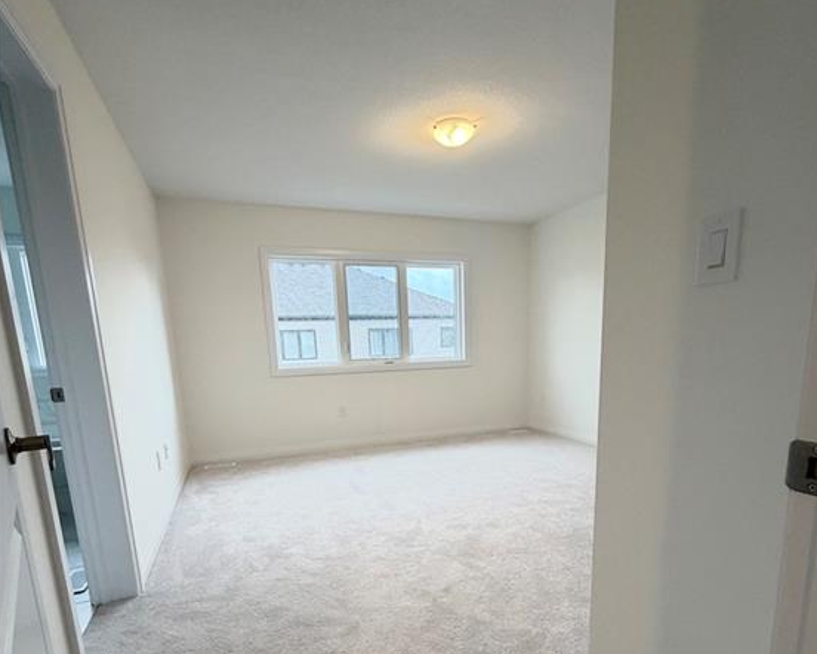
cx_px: 420
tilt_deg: -10.7
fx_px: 460
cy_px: 436
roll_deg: +2.1
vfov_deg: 68.9
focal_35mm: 19
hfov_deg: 83.2
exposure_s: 1/120
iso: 250
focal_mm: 2.22
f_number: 2.2
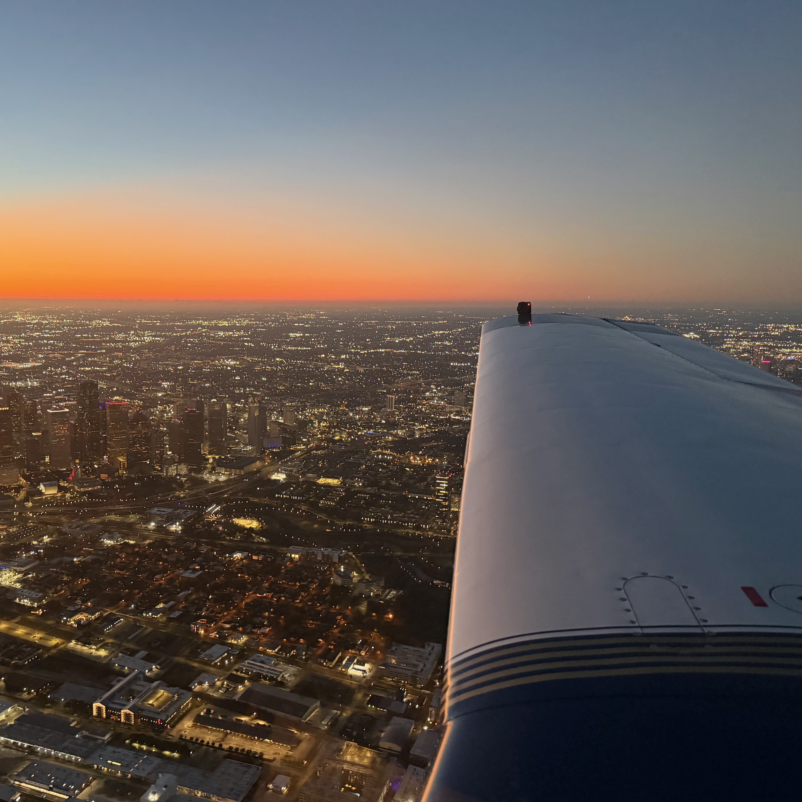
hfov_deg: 55.1
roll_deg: -1.1
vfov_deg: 55.6
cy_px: 398
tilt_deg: -8.3
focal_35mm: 29
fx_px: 760
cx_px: 312
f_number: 1.78
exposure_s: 1/57
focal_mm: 6.76
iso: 800
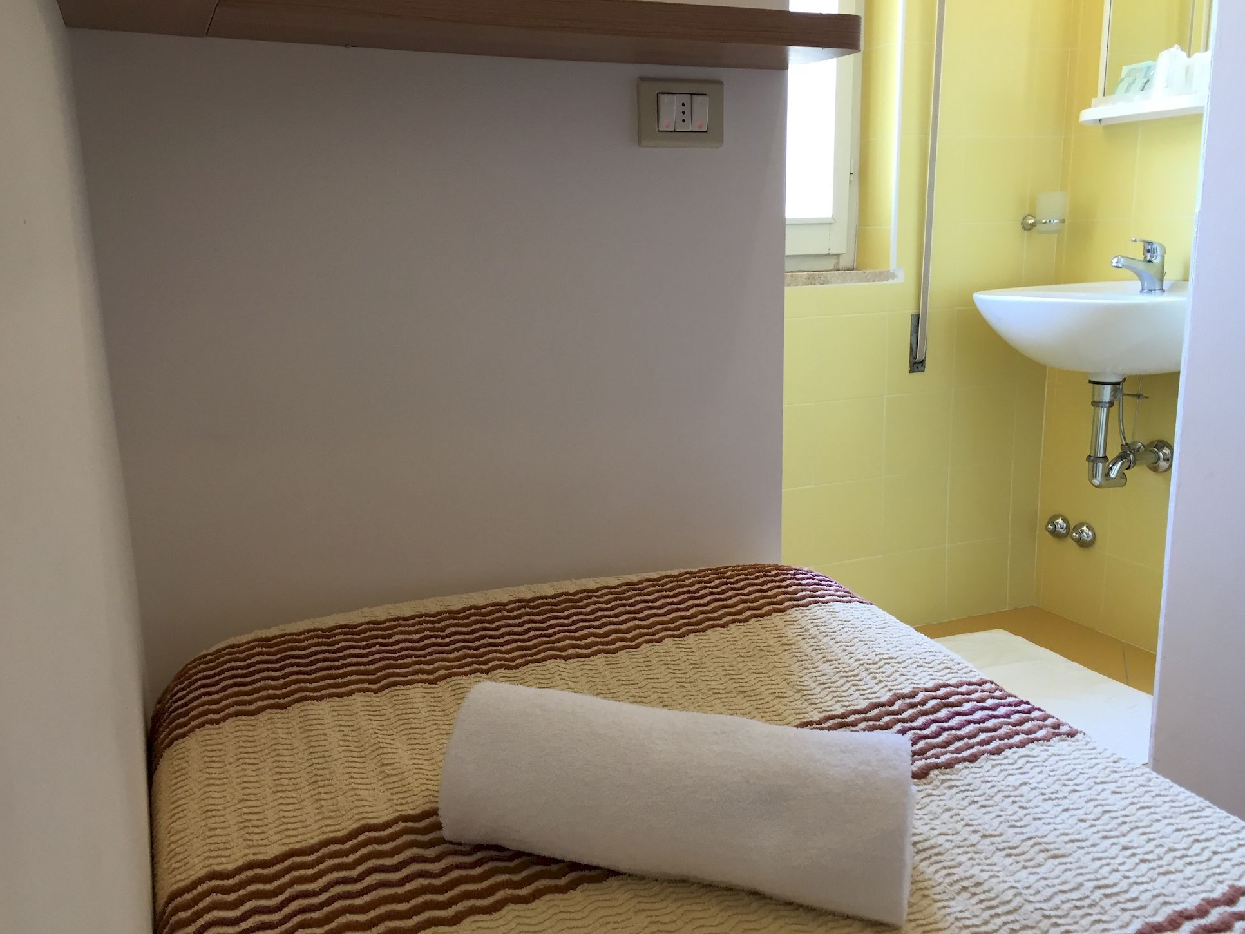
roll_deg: +0.6
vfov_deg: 46.8
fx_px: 1079
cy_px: 475
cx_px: 627
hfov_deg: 60.0
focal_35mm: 30
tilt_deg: -12.1
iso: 40
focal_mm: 4.15
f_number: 2.2
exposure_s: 1/40
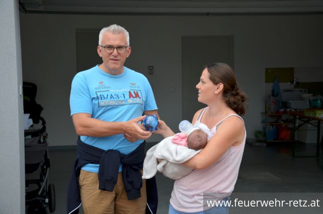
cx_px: 162
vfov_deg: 21.5
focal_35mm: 63
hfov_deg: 32.0
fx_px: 564
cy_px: 107
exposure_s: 1/100
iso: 400
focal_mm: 42
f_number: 5
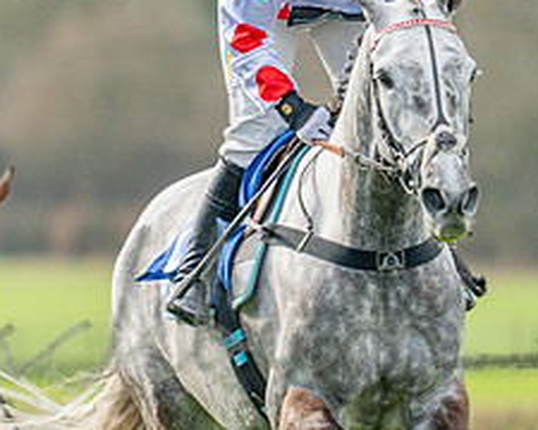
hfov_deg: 1.5
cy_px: 175
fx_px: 20588
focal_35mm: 1293
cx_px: -211
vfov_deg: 1.2
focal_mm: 400
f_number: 4.5
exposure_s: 1/1600
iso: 500
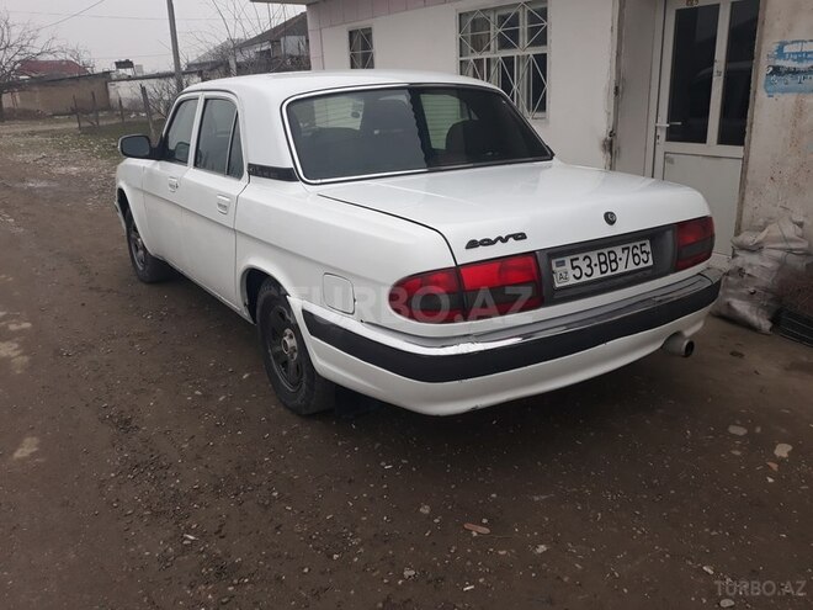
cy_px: 305
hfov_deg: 65.3
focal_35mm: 27
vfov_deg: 51.4
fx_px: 634
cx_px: 406
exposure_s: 1/100
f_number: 1.7
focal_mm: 3.71
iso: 40
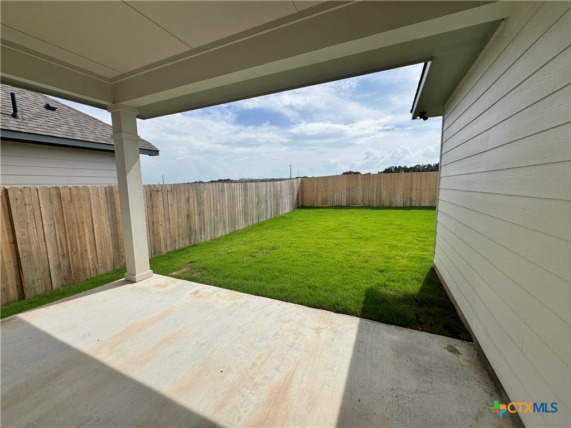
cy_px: 214
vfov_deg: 85.7
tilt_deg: -7.2
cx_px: 286
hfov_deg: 102.1
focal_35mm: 14
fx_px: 231
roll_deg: +0.7
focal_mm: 2.22
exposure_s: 1/3906
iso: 40
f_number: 2.2
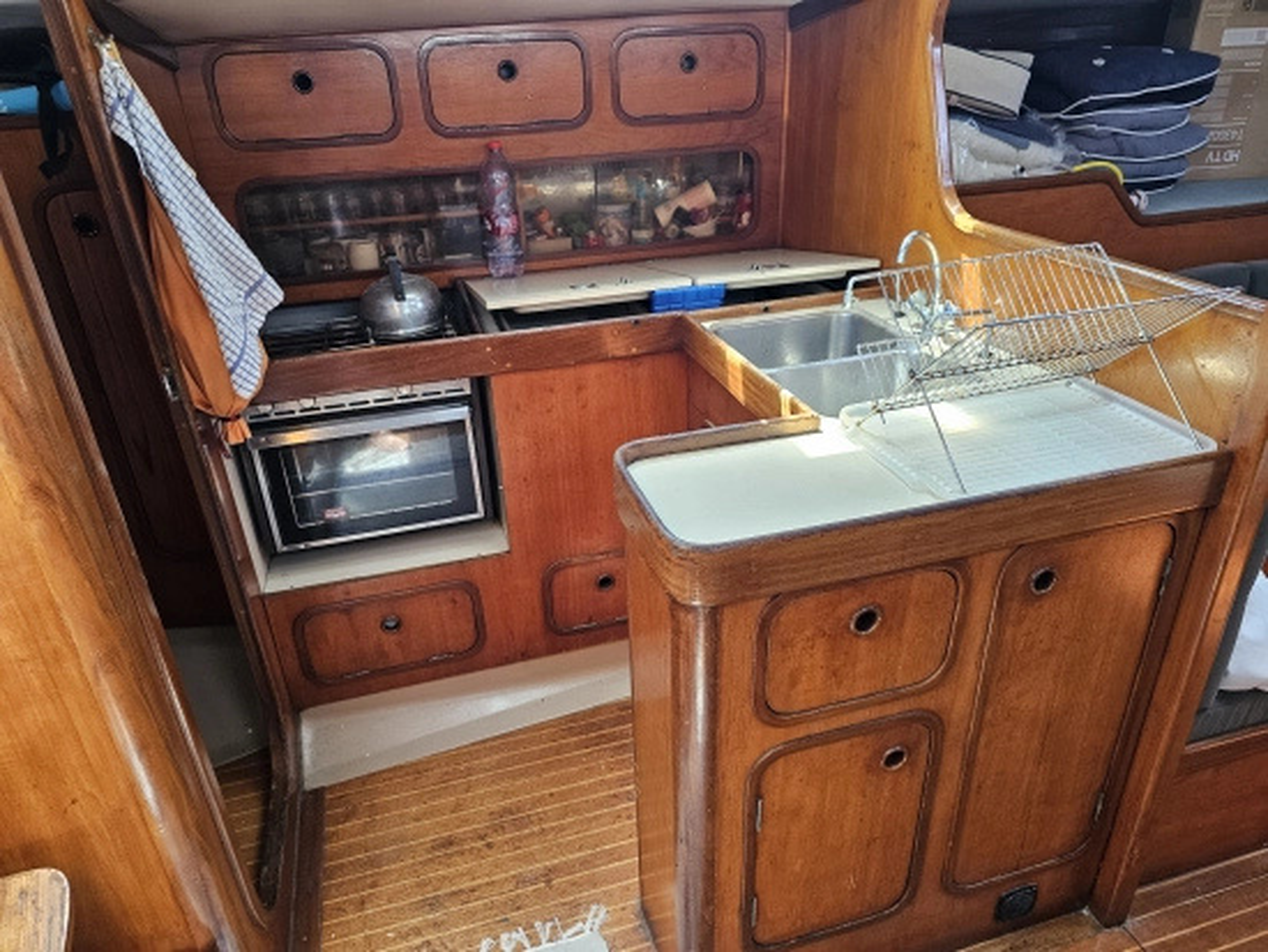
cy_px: 476
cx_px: 634
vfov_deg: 58.9
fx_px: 843
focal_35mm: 23
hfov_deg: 73.9
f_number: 1.7
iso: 200
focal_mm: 6.3
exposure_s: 1/142
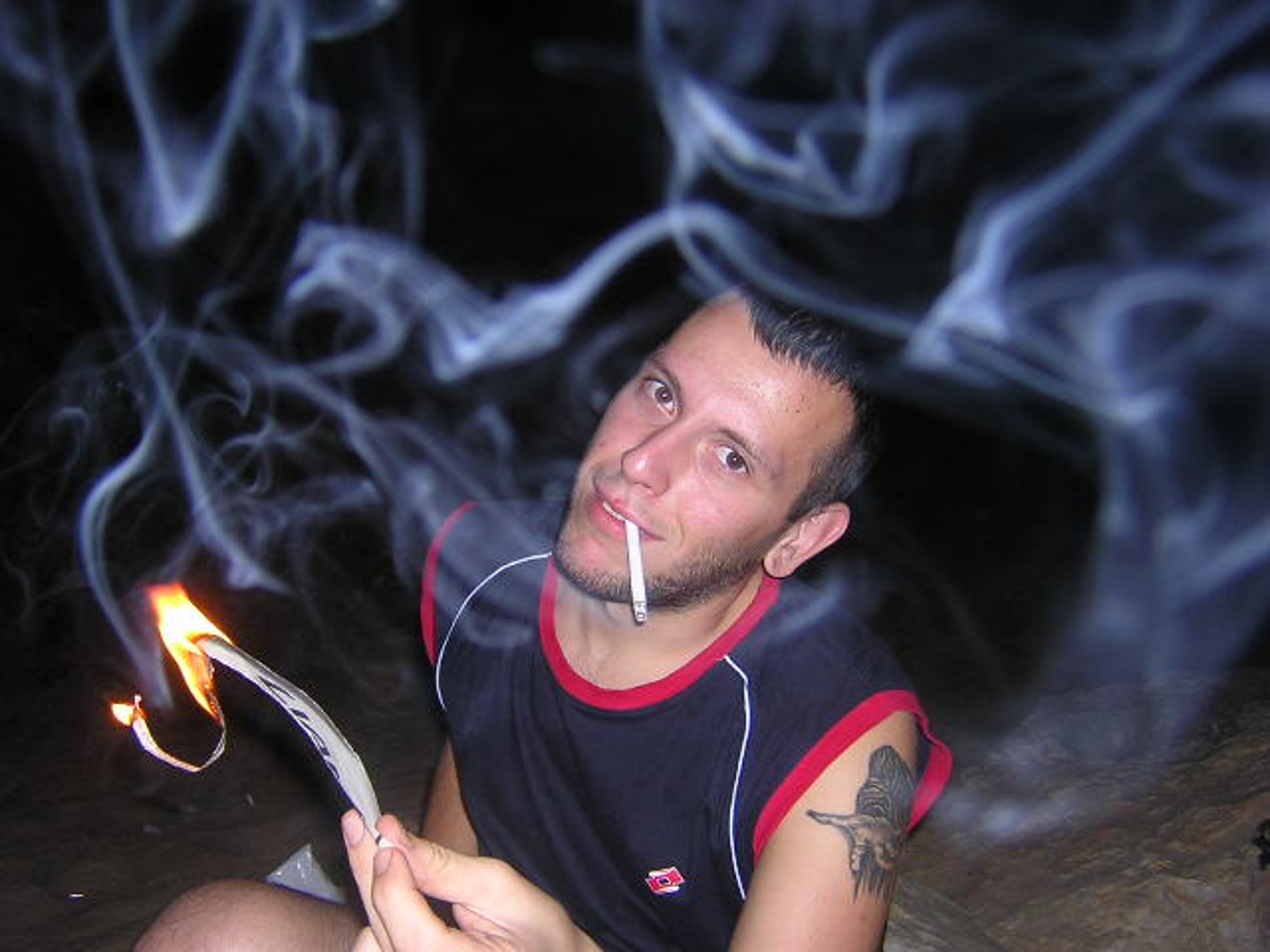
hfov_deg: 51.4
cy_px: 476
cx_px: 635
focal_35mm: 36
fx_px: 1321
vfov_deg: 39.7
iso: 100
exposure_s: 1/60.1
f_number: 2.6
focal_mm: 4.7
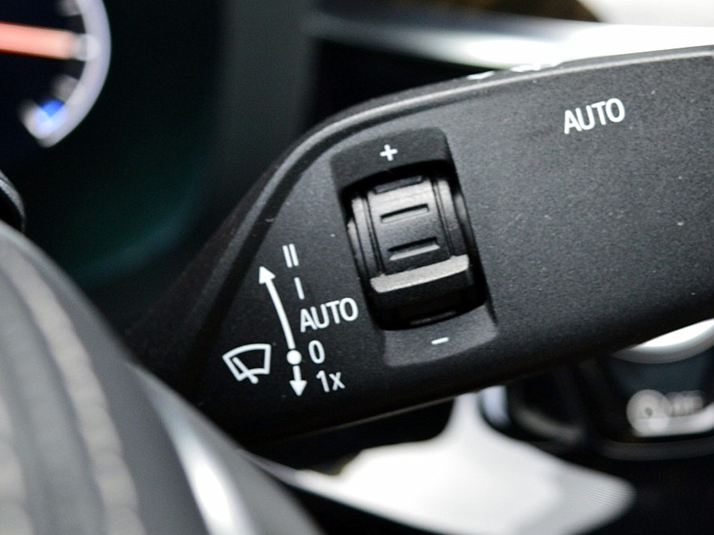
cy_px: 185
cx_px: 457
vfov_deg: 11.8
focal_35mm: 125
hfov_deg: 15.7
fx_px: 2578
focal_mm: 48
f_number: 6.3
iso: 800
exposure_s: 1/60
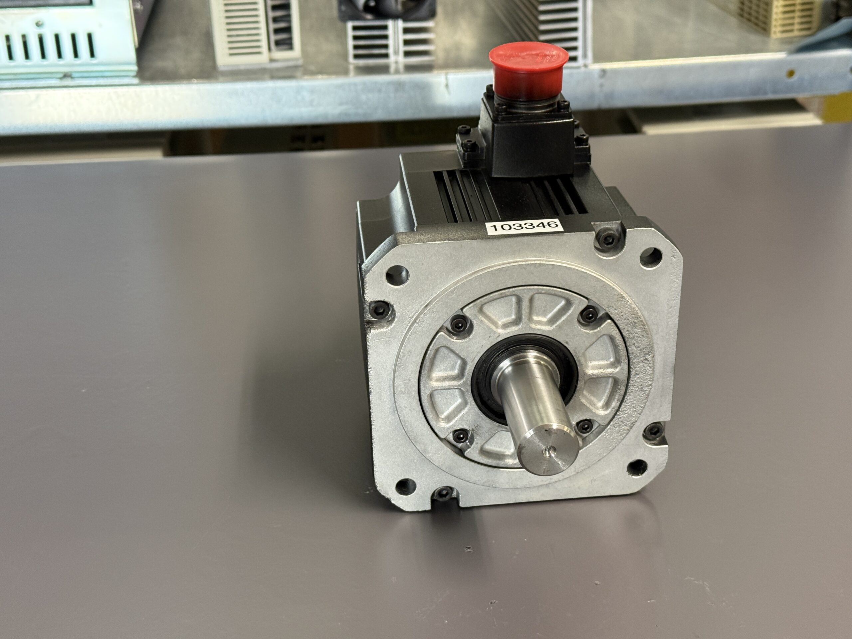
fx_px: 1181
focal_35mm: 48
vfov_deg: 30.3
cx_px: 426
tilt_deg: -27.8
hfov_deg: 39.7
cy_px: 320
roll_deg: +0.7
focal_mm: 6.76
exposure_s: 1/33
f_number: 1.78
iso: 200
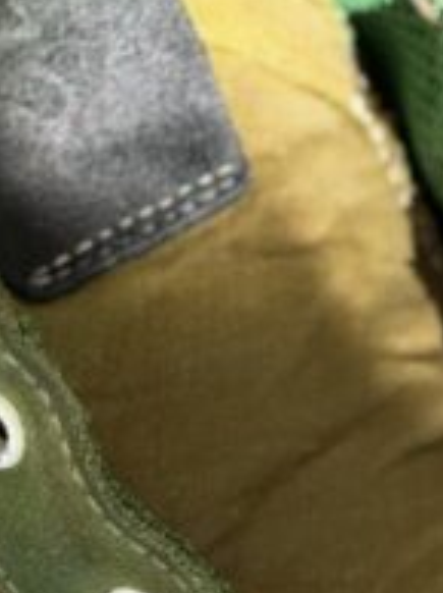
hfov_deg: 7.5
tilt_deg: -57.2
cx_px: 446
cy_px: 79
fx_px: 3386
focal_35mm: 198
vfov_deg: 10.0
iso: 64
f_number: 1.78
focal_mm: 6.76
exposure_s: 1/121
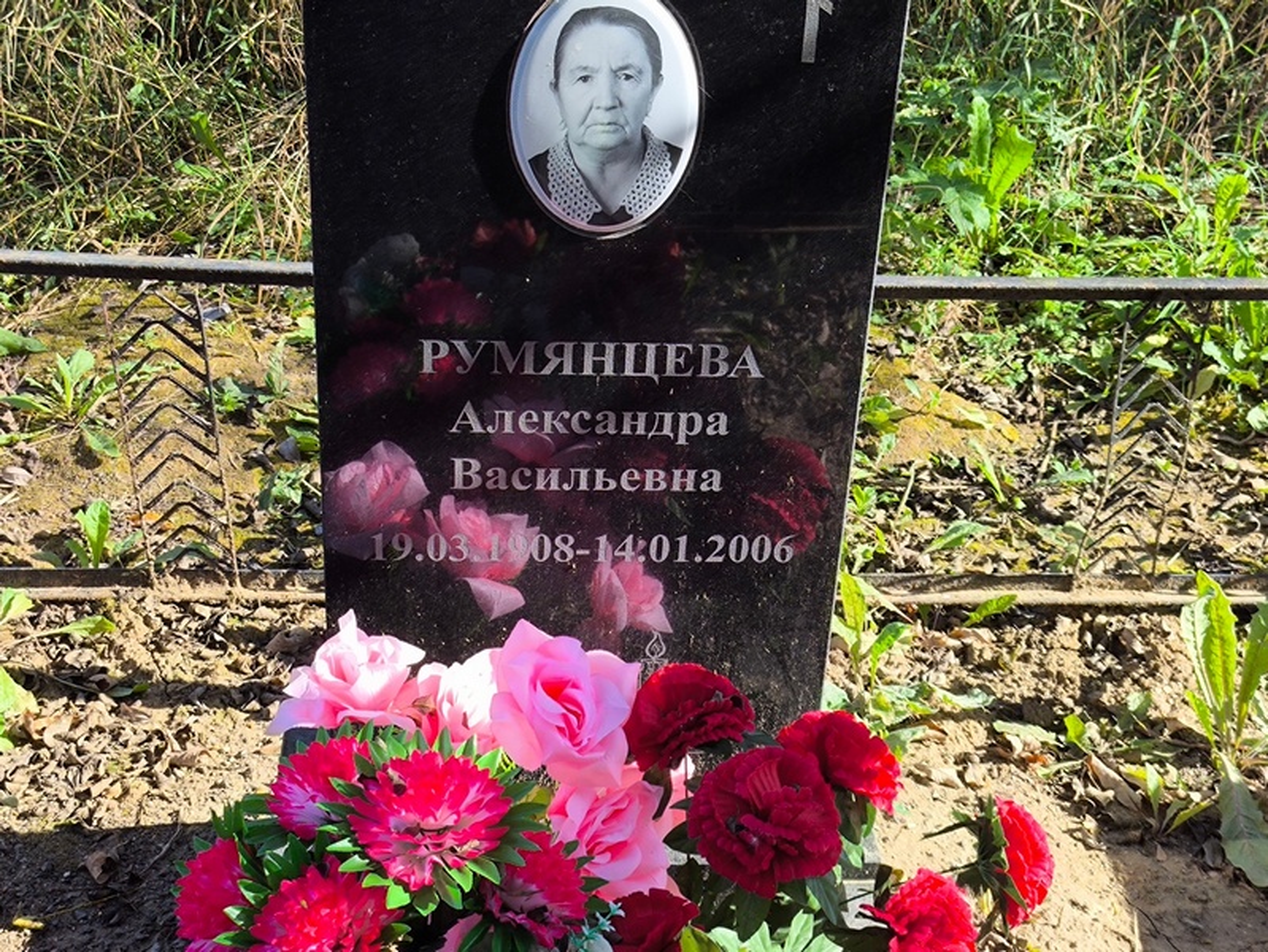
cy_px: 476
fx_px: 1869
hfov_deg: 37.5
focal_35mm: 51
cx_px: 634
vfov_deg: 28.6
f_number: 1.7
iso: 50
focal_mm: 4.71
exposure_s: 1/463
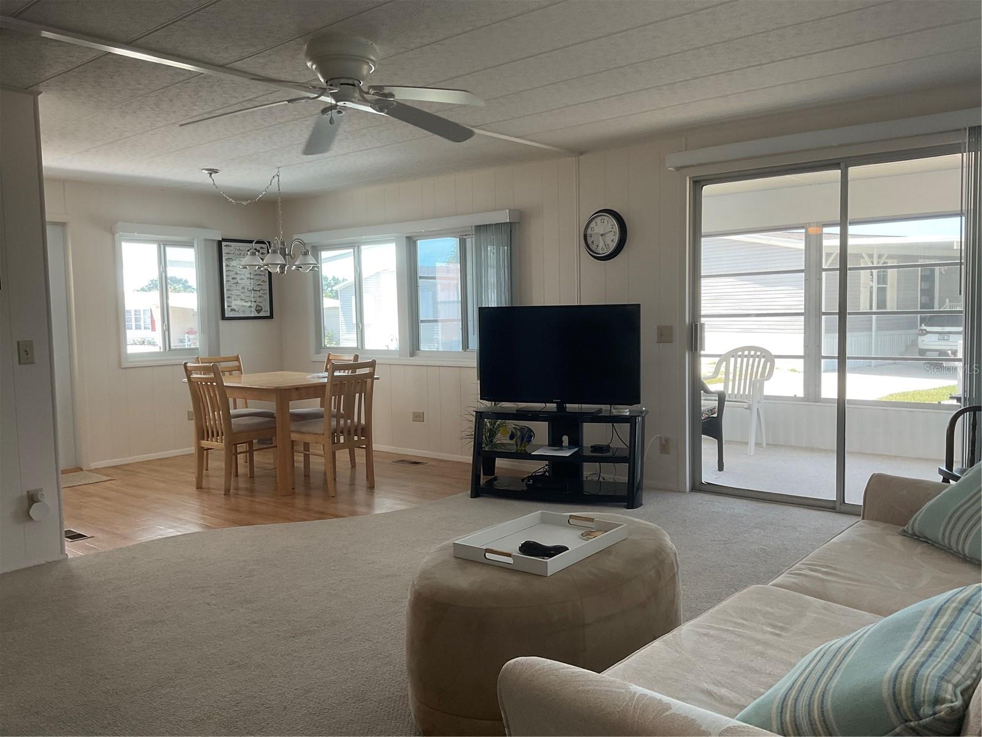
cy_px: 368
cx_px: 491
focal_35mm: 29
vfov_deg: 48.2
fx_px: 823
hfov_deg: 61.7
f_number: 1.8
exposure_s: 1/60
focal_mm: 3
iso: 40
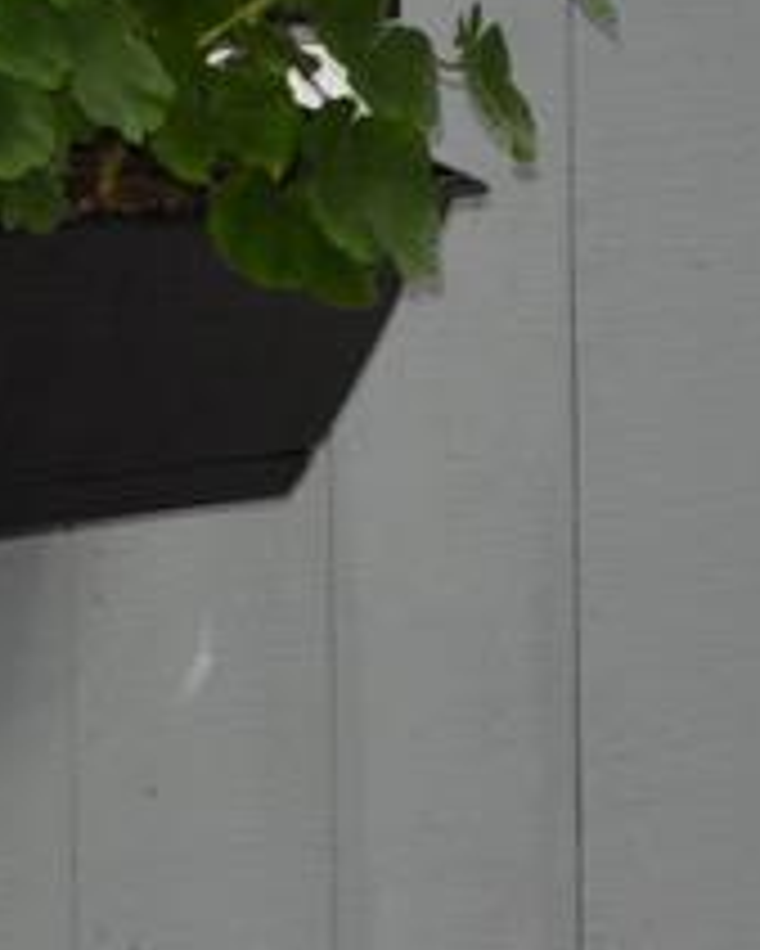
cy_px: -74
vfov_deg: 5.0
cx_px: 2424
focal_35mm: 382
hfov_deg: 3.9
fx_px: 10733
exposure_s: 1/125
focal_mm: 42
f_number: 5.6
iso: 140
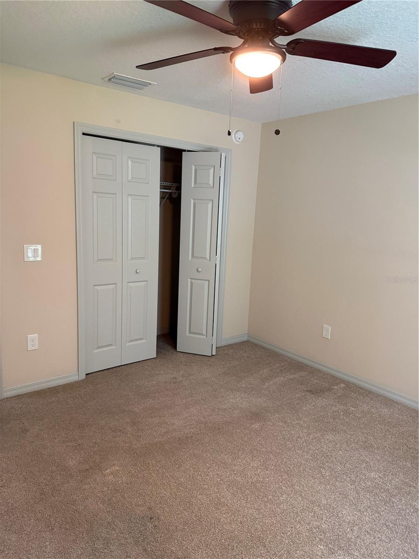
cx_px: 210
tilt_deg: -10.8
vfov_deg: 71.6
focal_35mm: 24
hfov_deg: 56.8
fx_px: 387
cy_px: 280
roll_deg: -2.6
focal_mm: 6.76
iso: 320
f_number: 1.78
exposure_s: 1/60
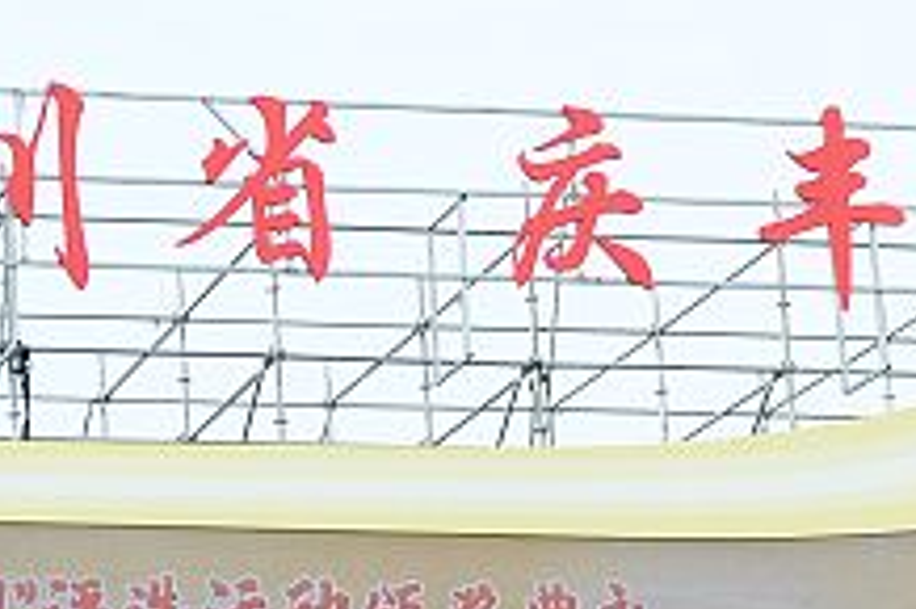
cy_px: 1094
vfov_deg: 9.8
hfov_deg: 14.5
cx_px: -450
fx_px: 3356
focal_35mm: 132
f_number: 5
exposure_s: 1/320
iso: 100
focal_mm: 24
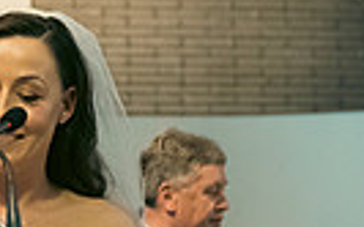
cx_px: -93
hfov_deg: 9.7
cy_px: 7
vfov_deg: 6.1
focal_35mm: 213
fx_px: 2112
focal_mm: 48
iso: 1000
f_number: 3.5
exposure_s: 1/160
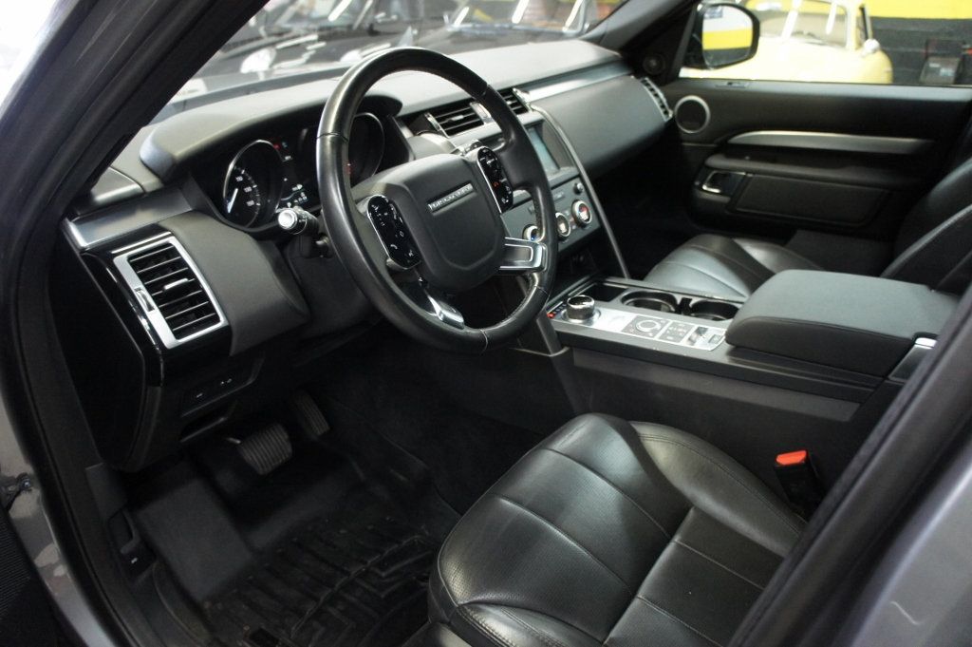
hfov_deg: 67.4
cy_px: 324
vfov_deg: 47.9
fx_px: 728
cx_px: 486
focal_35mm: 27
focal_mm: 18
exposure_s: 1/30
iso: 1600
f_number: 3.5
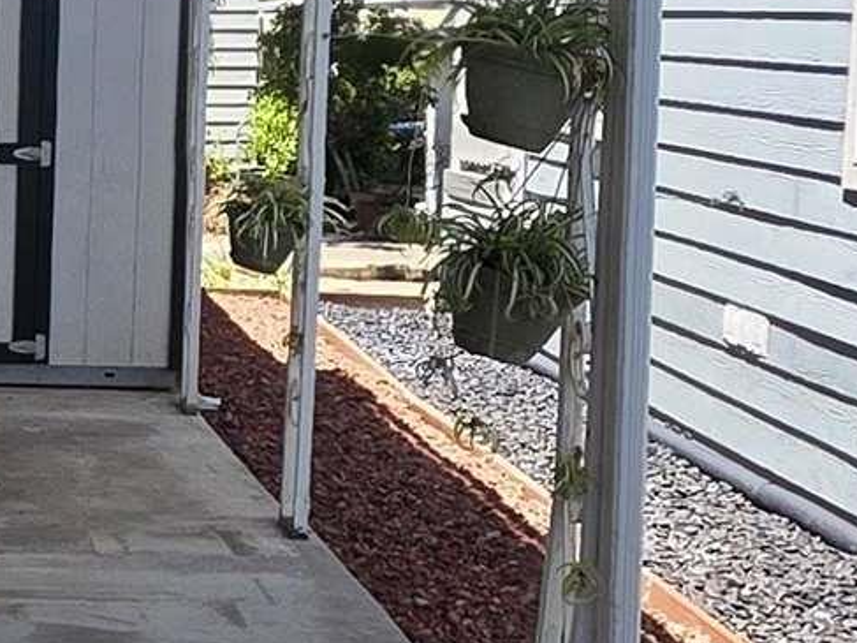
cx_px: -276
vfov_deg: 18.0
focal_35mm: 82
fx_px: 2030
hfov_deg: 21.4
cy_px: 340
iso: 40
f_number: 1.9
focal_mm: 2.2
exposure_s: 1/654
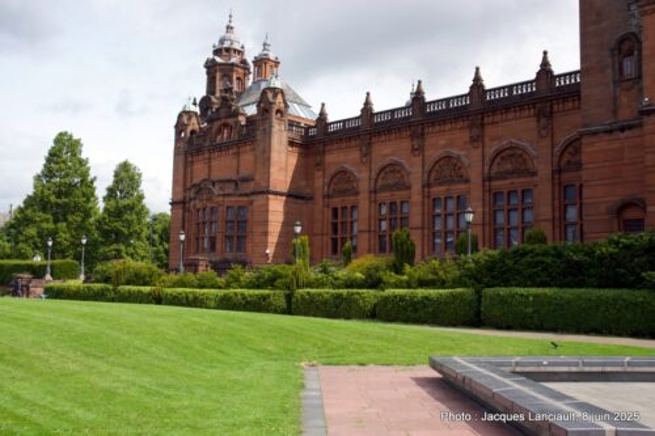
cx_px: 328
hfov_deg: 51.9
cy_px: 218
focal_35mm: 37
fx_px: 673
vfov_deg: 35.9
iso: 100
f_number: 7.1
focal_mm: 25
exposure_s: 1/200
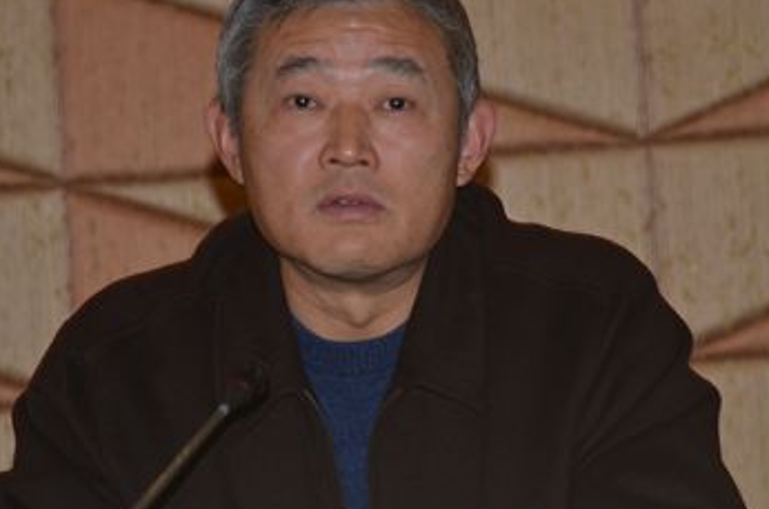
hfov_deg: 10.6
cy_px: 306
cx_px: 320
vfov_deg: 7.0
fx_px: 4156
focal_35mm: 195
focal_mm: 90
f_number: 5.3
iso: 100
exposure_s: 1/60
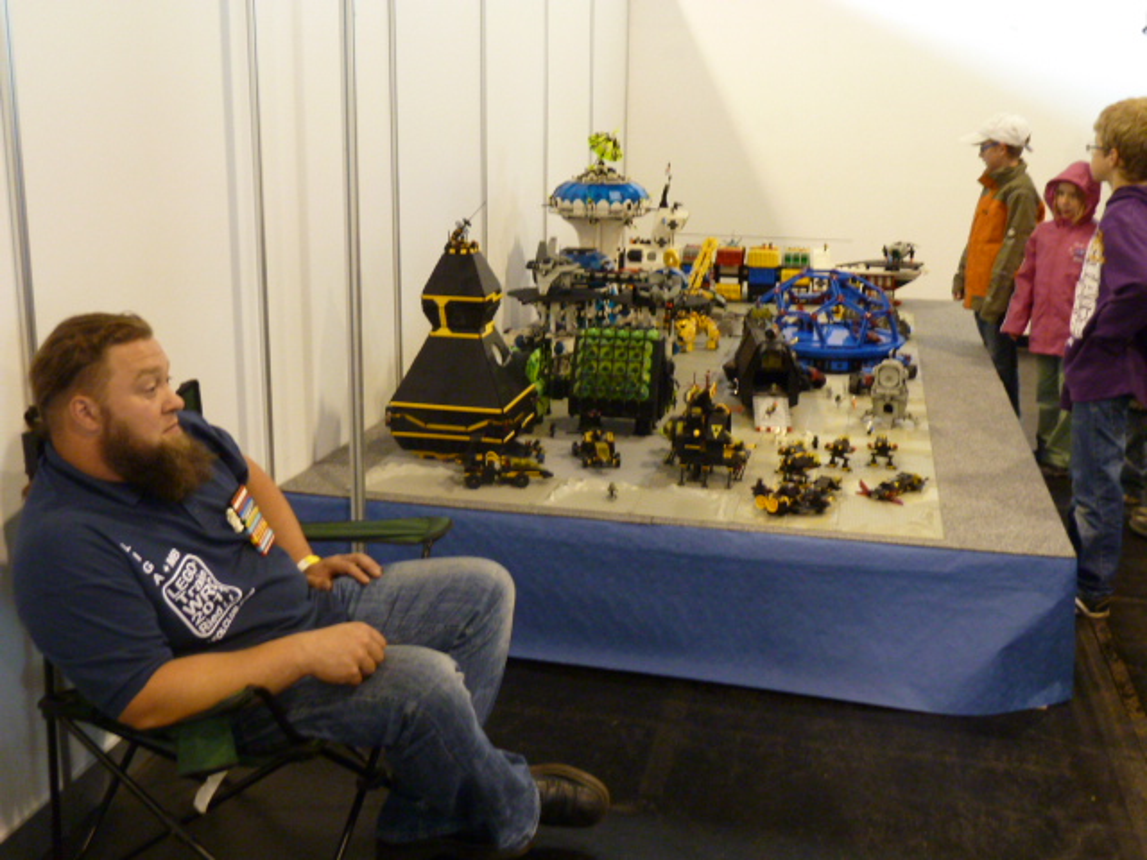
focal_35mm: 40
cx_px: 574
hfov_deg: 46.8
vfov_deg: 36.0
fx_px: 1325
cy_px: 430
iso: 400
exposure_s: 1/13
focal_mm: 6.5
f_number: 3.6
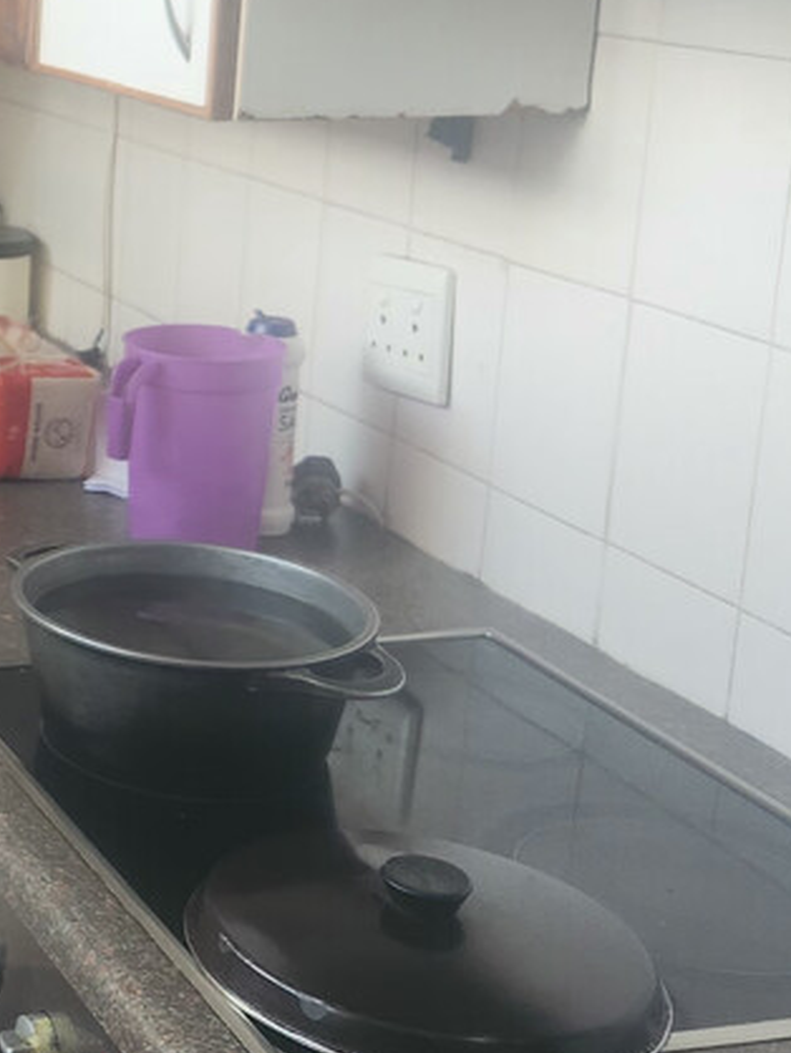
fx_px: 2009
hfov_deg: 20.0
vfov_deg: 29.1
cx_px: -297
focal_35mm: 66
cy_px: 325
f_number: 1.8
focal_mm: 5.4
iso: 160
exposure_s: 1/100
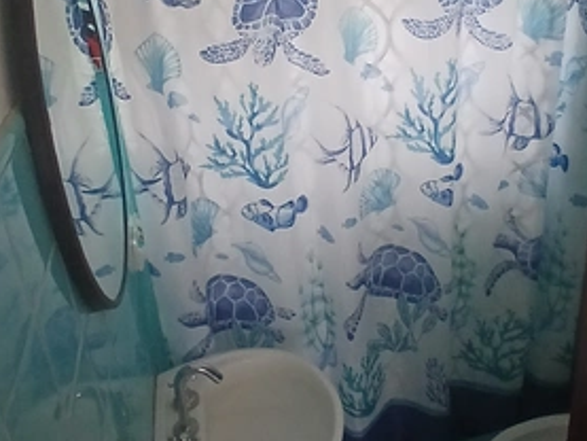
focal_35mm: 27
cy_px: 129
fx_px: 458
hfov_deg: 65.1
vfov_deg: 50.0
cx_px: 328
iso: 320
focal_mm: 1.4
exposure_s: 1/25
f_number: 2.2
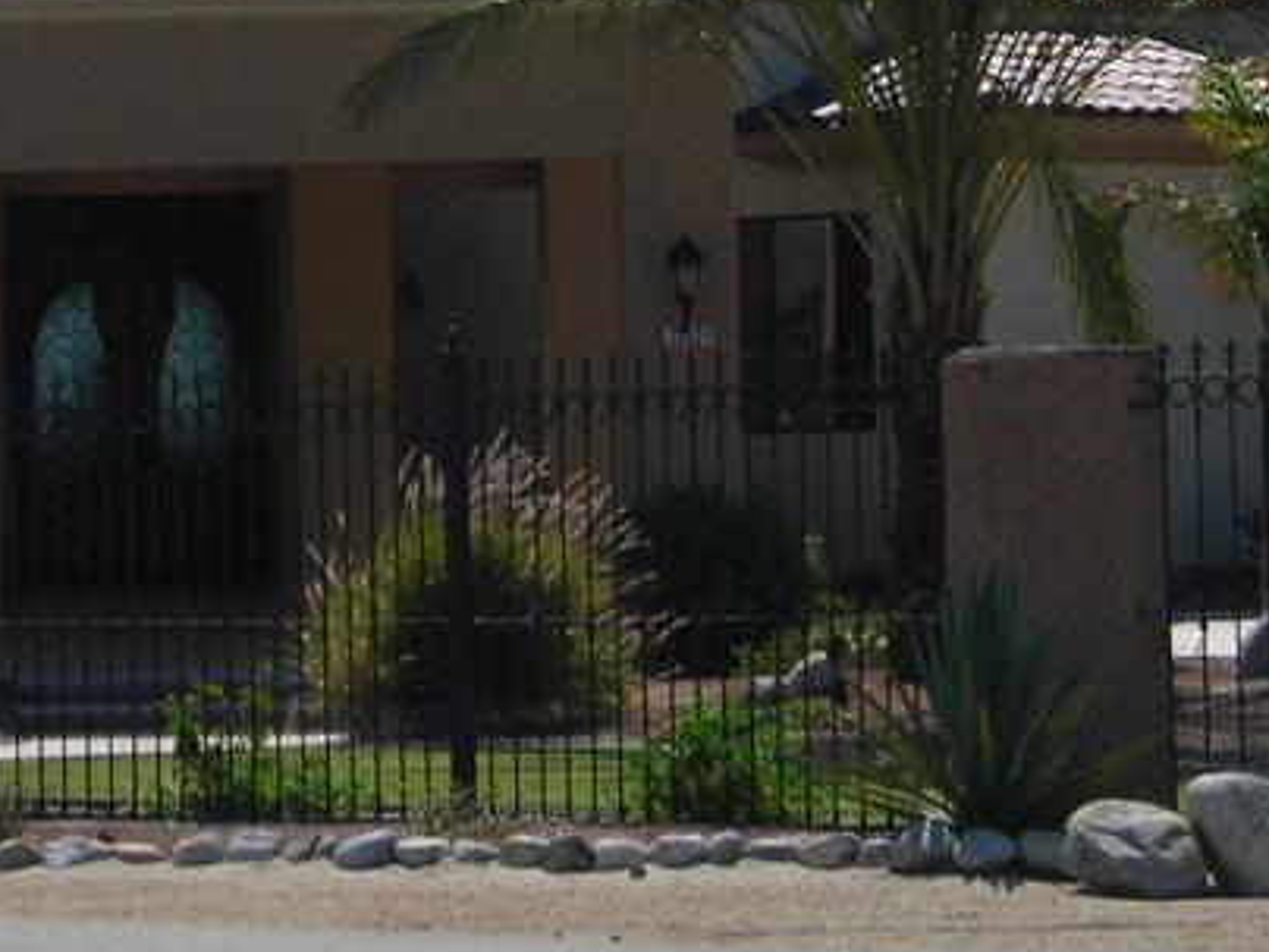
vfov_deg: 6.5
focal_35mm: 228
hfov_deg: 8.7
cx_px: 223
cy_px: -44
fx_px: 8358
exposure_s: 1/163
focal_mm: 14.8
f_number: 9.1
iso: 50
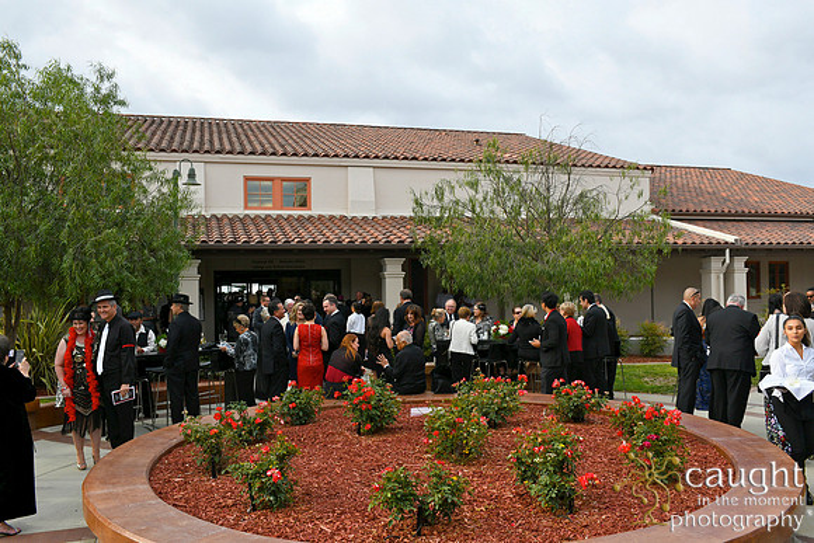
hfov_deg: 65.5
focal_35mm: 28
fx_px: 633
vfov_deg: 46.4
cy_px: 272
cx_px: 407
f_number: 9
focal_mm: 28
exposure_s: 1/250
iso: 640
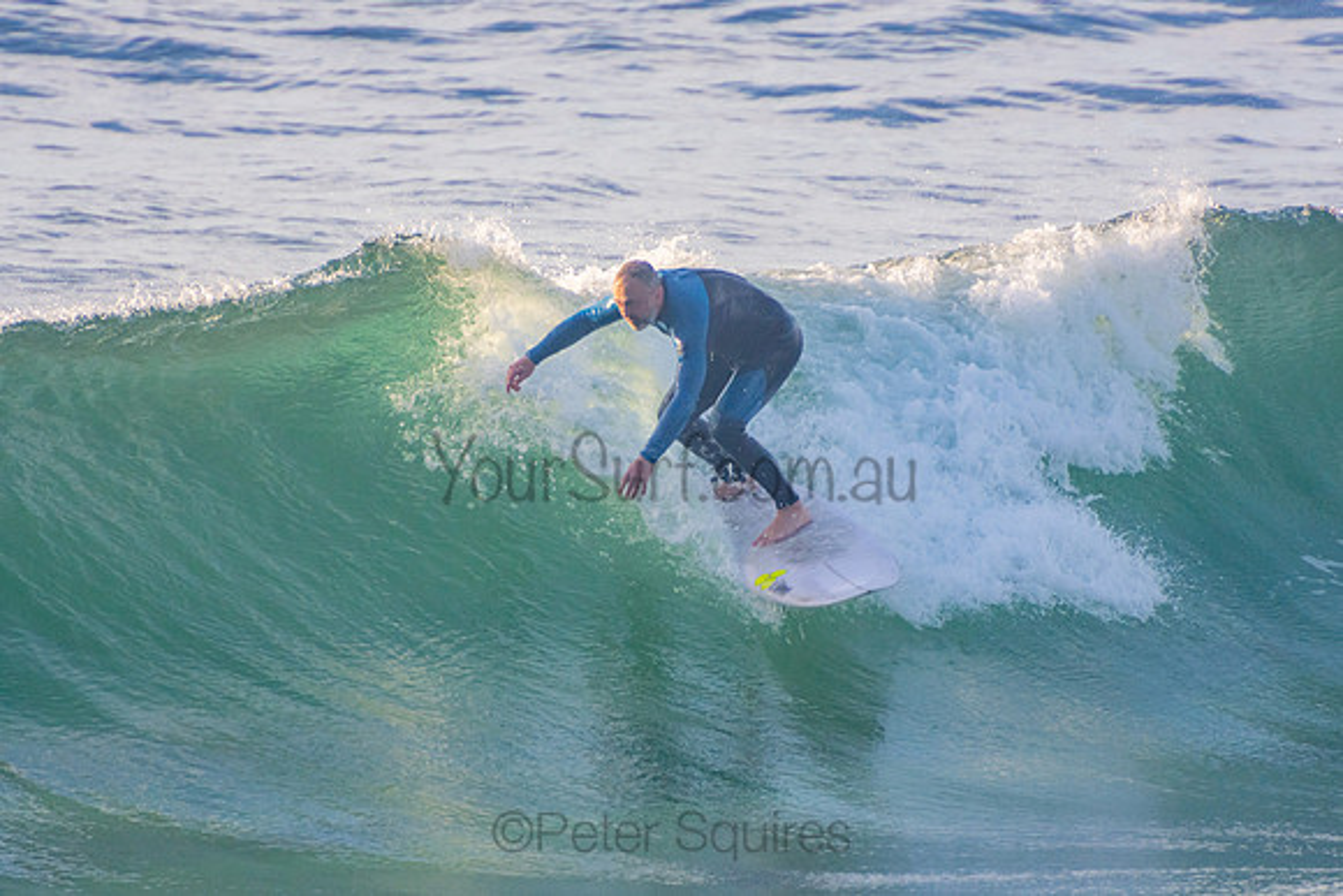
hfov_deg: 3.3
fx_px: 23184
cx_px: 672
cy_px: 448
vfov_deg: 2.2
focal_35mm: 621
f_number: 5.6
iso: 450
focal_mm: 400
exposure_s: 1/1250
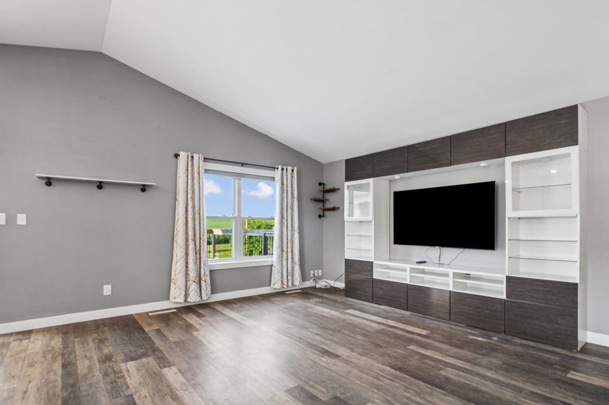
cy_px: 225
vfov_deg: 67.2
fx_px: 304
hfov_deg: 90.0
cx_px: 303
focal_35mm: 18
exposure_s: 1/6
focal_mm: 16
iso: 400
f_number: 10
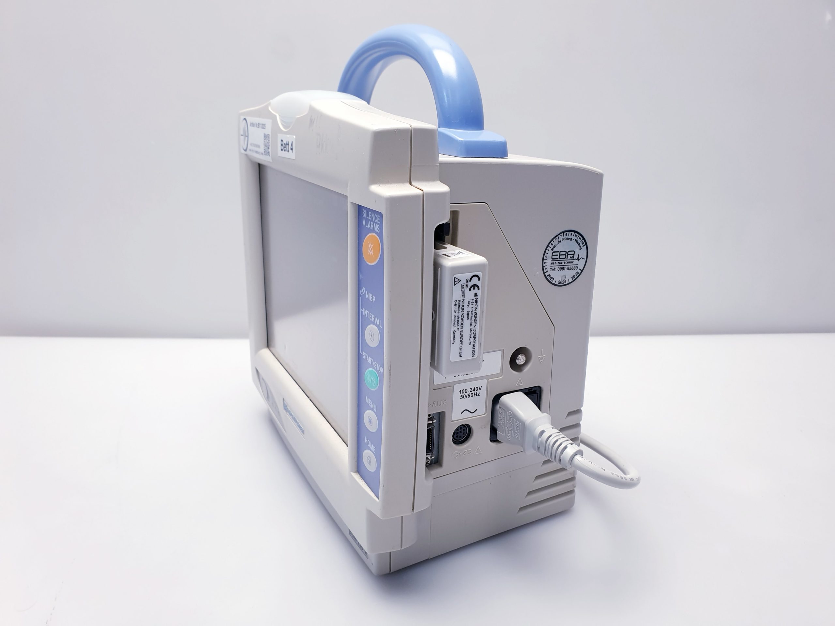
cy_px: 313
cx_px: 418
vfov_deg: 53.1
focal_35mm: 26
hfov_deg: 67.3
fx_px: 627
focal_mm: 4.3
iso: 80
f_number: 2.4
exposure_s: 1/100
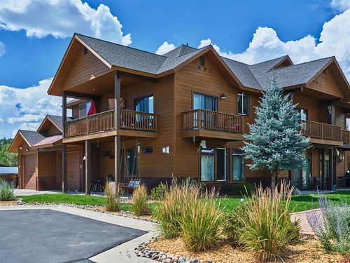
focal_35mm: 36
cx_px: 175
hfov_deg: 51.4
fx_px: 364
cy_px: 132
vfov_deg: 39.7
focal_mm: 45
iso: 80
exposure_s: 1/160
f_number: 8
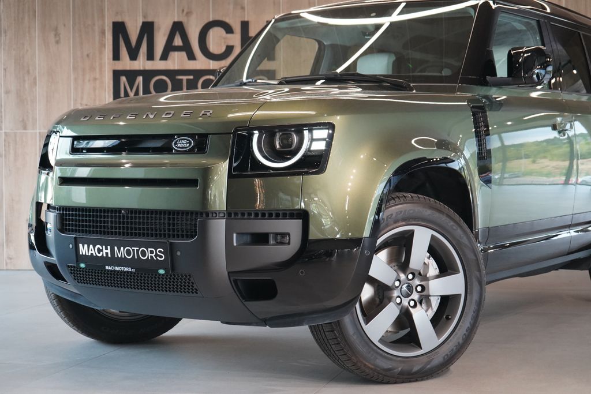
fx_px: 1034
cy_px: 197
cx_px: 296
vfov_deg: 21.6
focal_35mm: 63
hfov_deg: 31.9
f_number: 5.6
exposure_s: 1/160
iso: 6400
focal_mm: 63
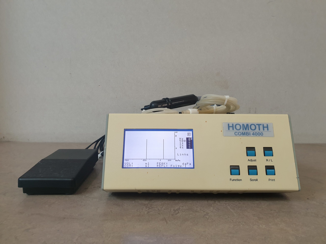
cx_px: 163
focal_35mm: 26
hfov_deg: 67.3
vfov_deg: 53.1
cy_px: 122
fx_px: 245
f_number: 2.4
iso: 160
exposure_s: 1/50
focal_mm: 4.3
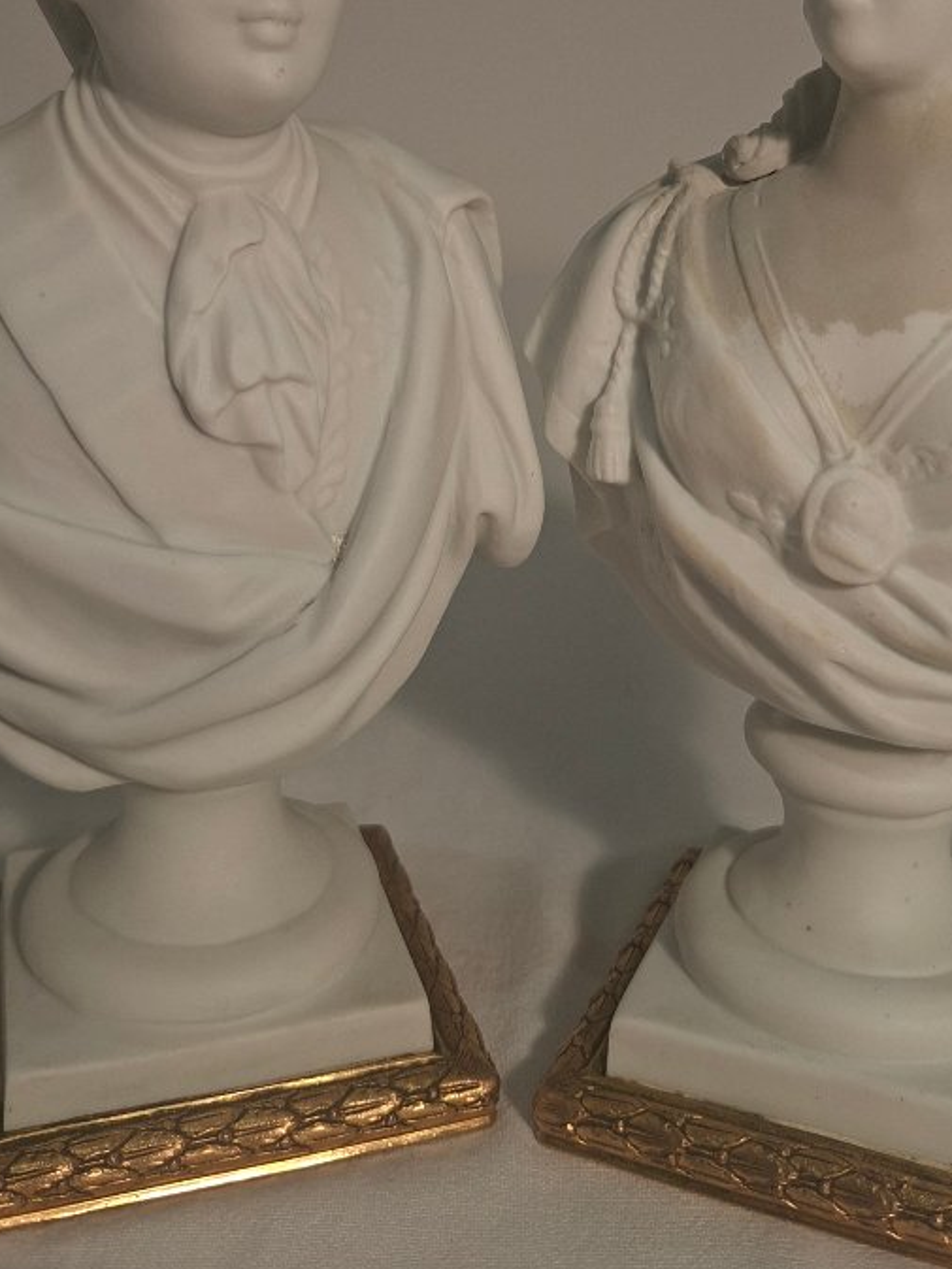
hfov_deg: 35.1
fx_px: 1503
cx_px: 547
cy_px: 302
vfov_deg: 44.1
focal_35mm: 41
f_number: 1.8
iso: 50
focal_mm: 5.54
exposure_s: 1/100
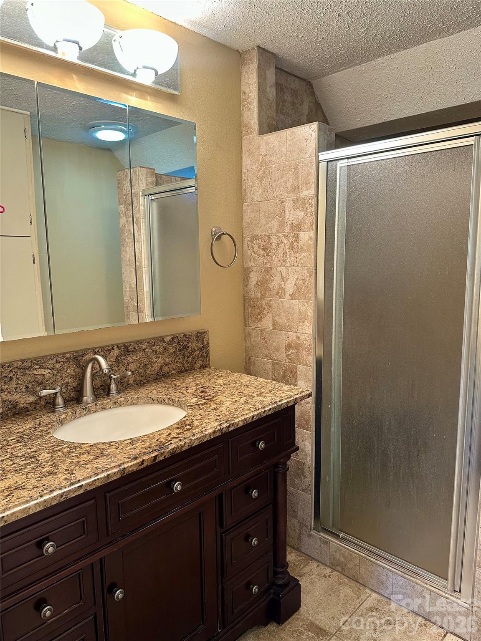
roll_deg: +0.4
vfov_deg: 71.6
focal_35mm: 24
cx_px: 240
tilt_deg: -7.9
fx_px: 445
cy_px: 320
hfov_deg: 56.8
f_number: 1.78
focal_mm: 6.86
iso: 200
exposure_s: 1/60
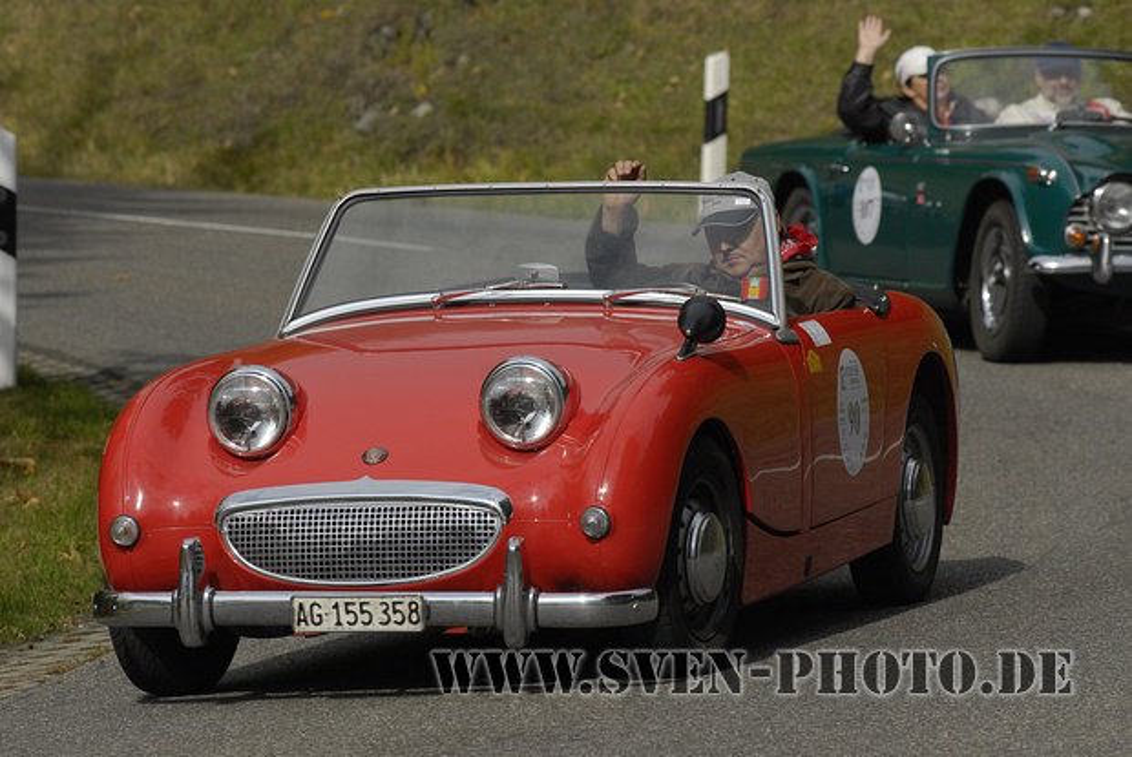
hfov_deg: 8.6
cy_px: 378
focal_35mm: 240
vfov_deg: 5.7
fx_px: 7555
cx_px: 566
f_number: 7.1
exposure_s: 1/2000
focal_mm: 160
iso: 250
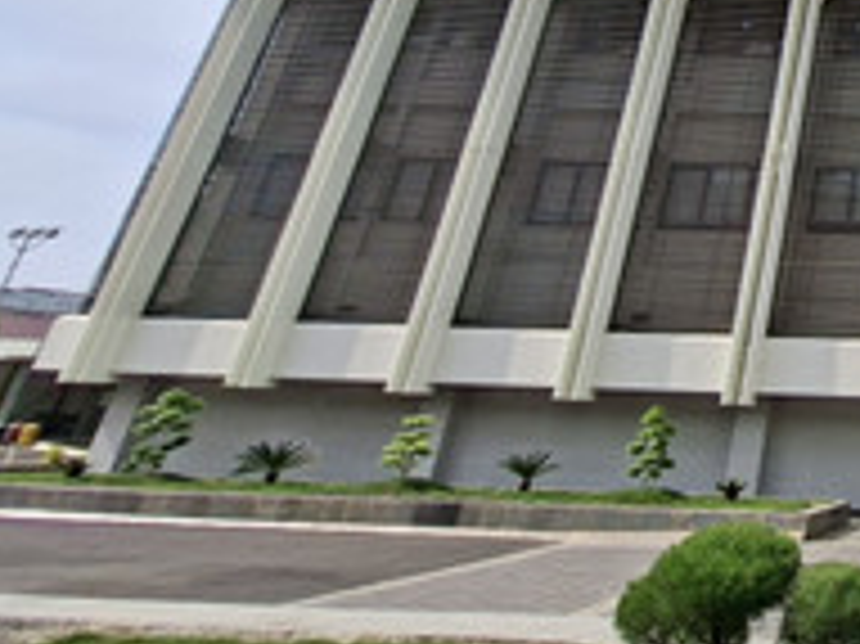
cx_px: 1076
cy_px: 20
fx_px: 844
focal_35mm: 34
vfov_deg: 37.8
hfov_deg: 37.5
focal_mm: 1.74
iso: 40
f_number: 2.2
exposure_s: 1/1504
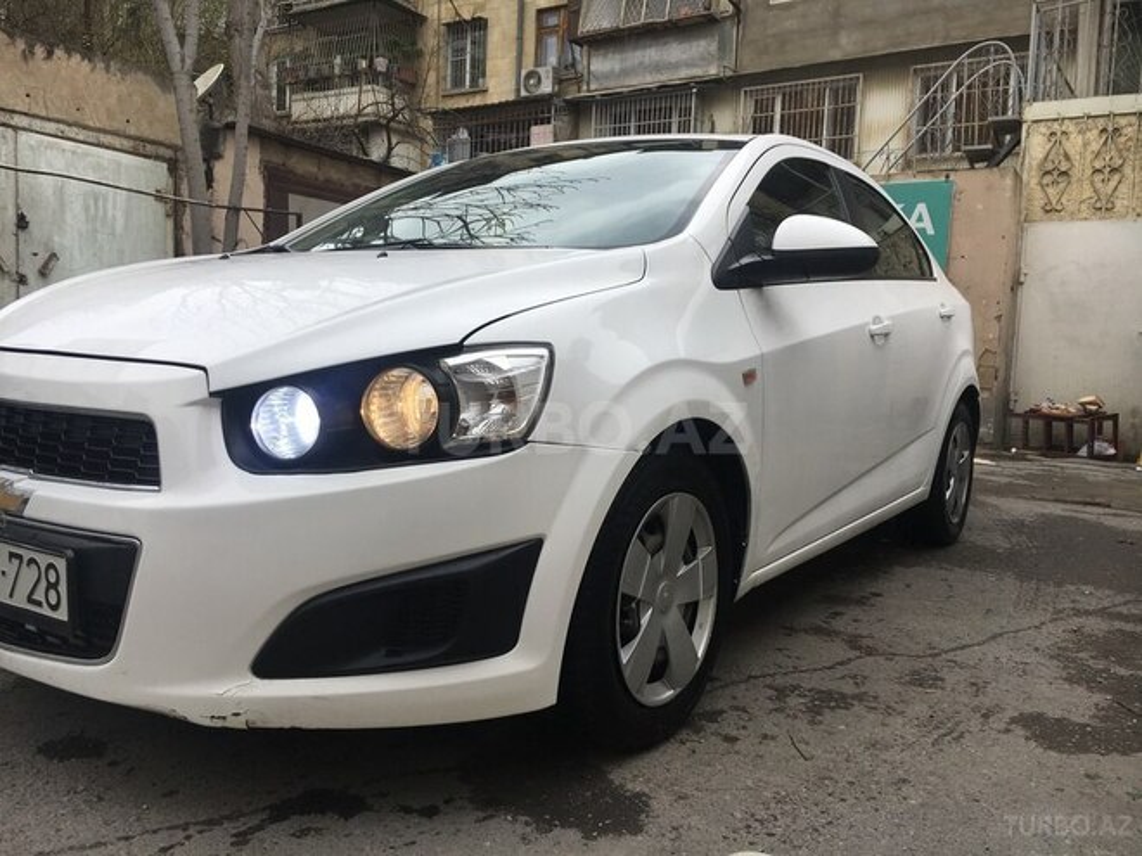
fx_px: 957
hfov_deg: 61.7
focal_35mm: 29
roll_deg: -1.8
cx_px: 571
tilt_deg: -4.1
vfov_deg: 48.2
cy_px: 428
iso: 25
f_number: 2.2
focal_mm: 4.15
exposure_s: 1/818
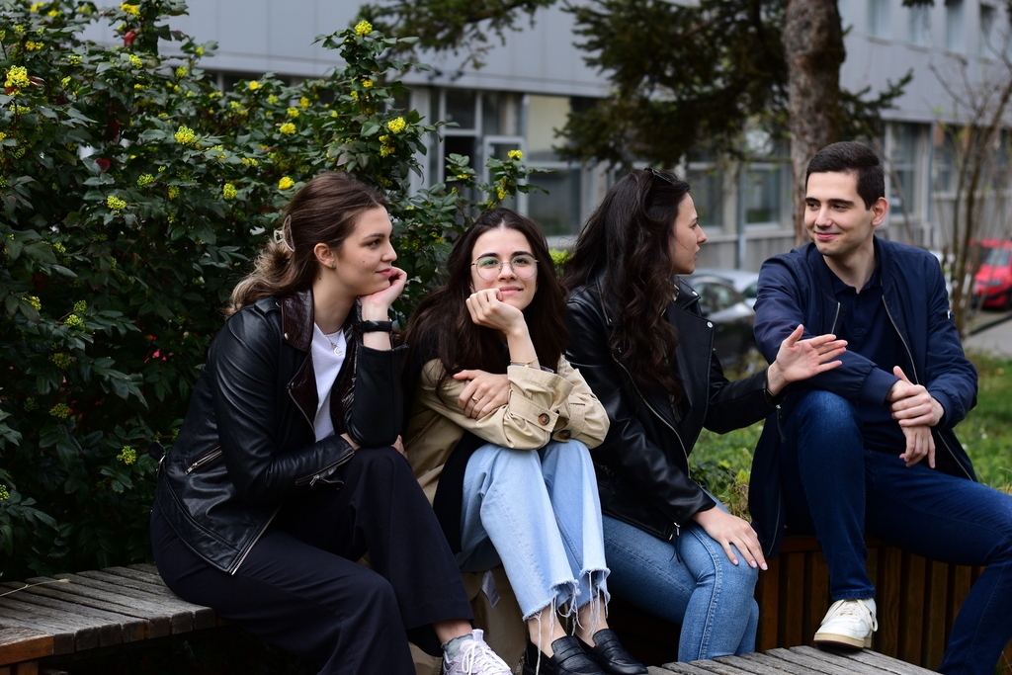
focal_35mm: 75
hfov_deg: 27.0
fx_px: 2108
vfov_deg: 18.2
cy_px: 338
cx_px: 506
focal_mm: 50
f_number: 3.2
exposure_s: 1/500
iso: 100
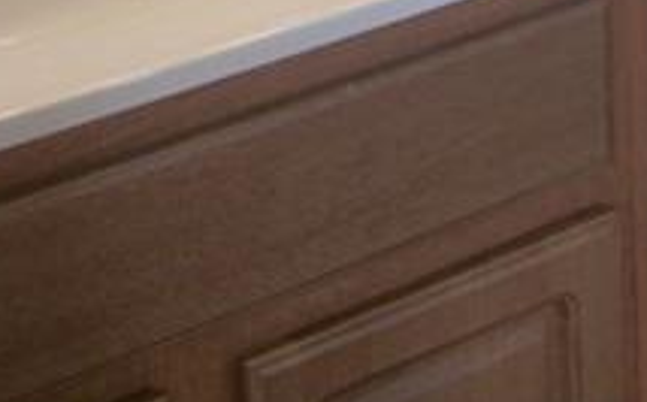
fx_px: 2148
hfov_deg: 16.8
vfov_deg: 9.5
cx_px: 638
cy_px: -574
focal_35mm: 122
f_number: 2.9
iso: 80
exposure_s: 1/60
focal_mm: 5.7
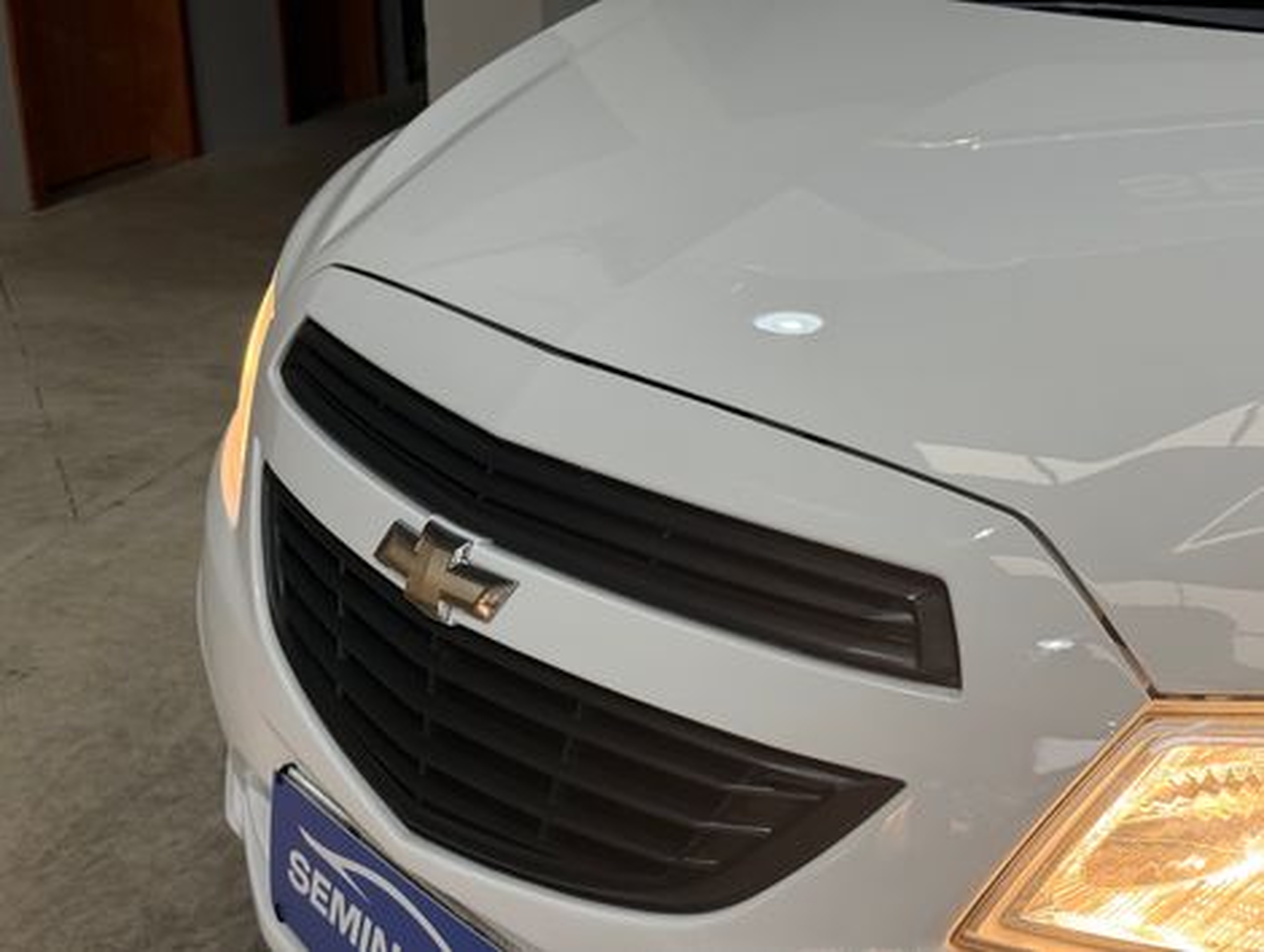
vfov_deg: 30.3
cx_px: 632
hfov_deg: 39.6
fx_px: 1755
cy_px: 476
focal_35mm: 48
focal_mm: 6.76
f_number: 1.78
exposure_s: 1/60
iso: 125
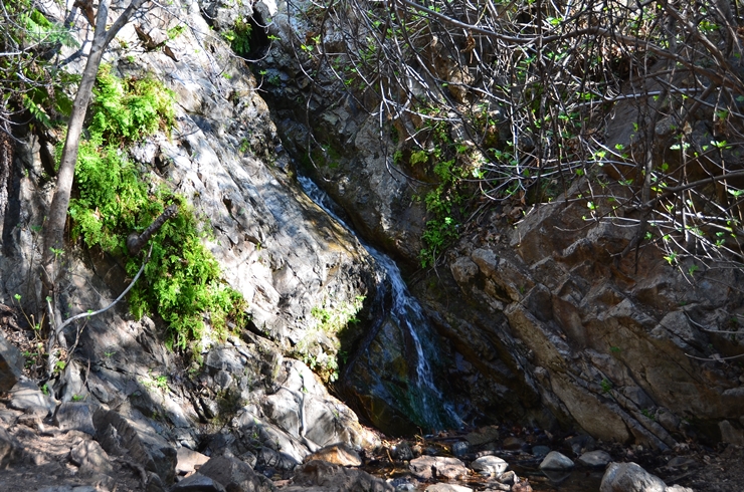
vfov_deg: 30.7
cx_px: 372
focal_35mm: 44
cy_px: 246
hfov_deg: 45.0
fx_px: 897
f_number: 4
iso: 160
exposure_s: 1/60
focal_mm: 29
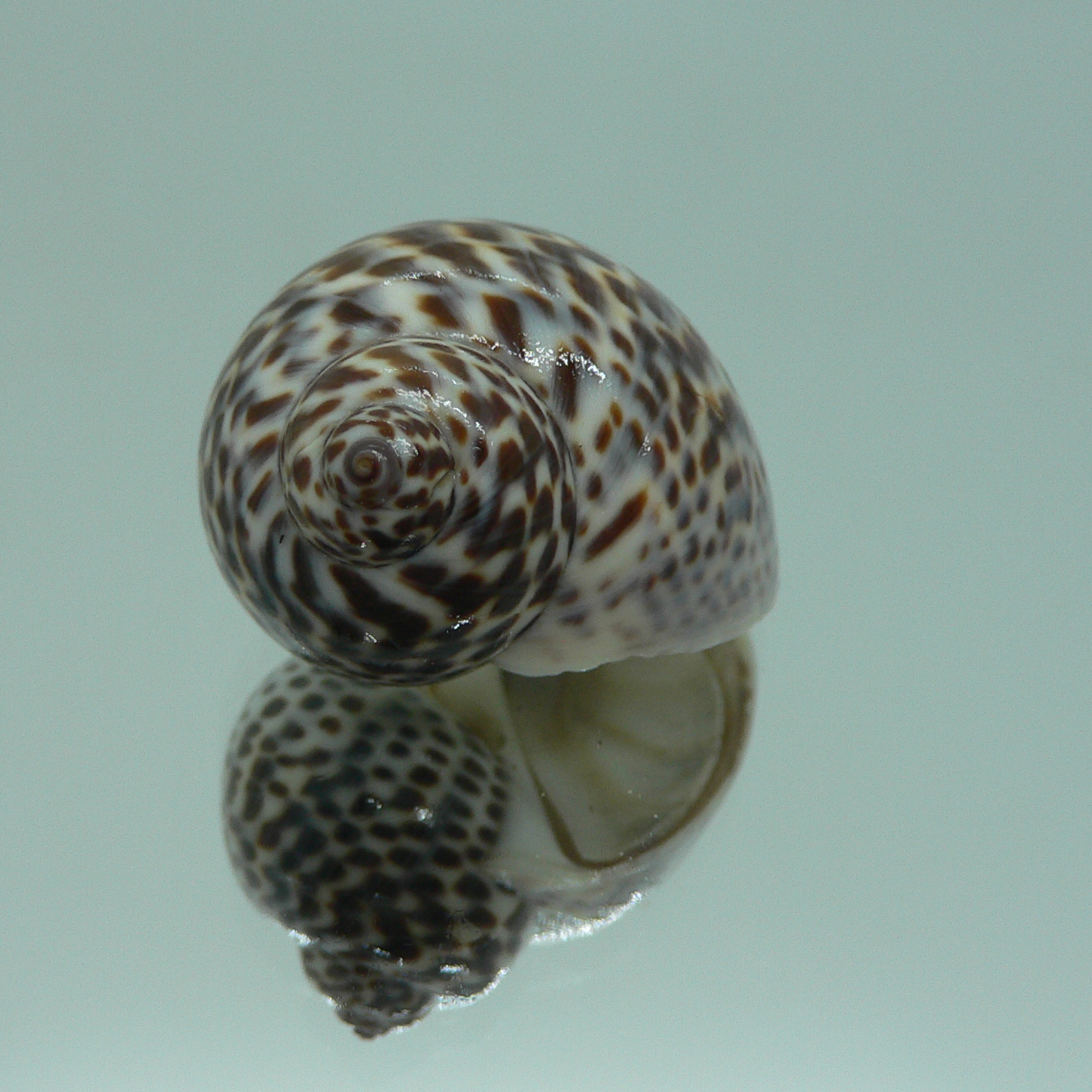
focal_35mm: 43
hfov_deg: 39.1
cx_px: 478
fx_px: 1535
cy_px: 529
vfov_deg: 39.2
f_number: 2.8
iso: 80
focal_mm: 4.6
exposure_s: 1/60
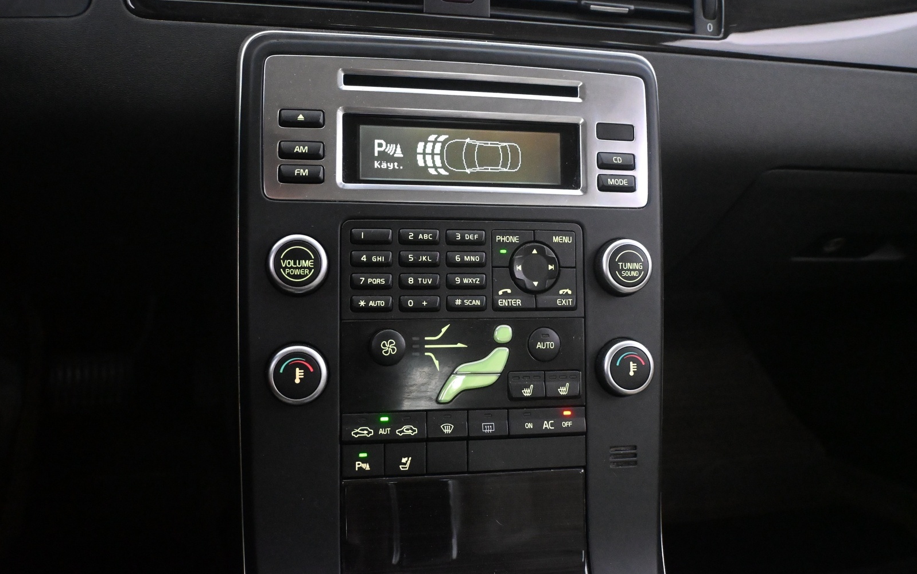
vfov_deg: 40.6
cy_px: 271
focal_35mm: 31
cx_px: 455
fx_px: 775
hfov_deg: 61.2
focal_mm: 20
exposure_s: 1/60
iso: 8000
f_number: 3.8
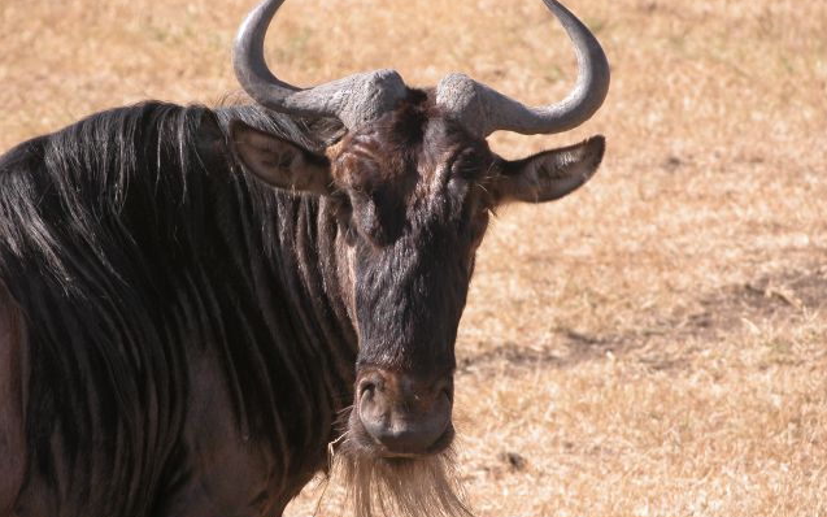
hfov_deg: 7.0
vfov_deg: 4.4
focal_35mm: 298
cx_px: 414
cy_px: 225
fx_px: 6716
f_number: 4.7
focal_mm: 71.2
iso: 100
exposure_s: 1/230
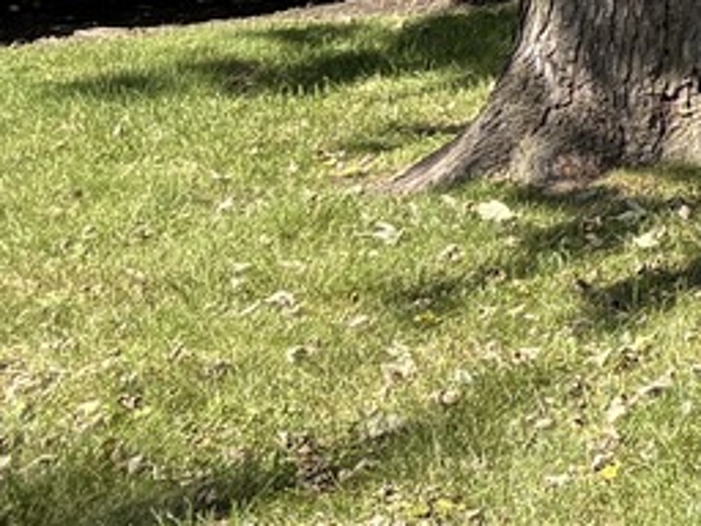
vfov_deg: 9.4
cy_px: -581
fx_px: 2957
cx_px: 1909
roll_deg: +2.7
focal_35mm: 146
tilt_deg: +3.4
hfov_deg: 10.6
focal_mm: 5.96
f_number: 1.6
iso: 50
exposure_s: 1/1517
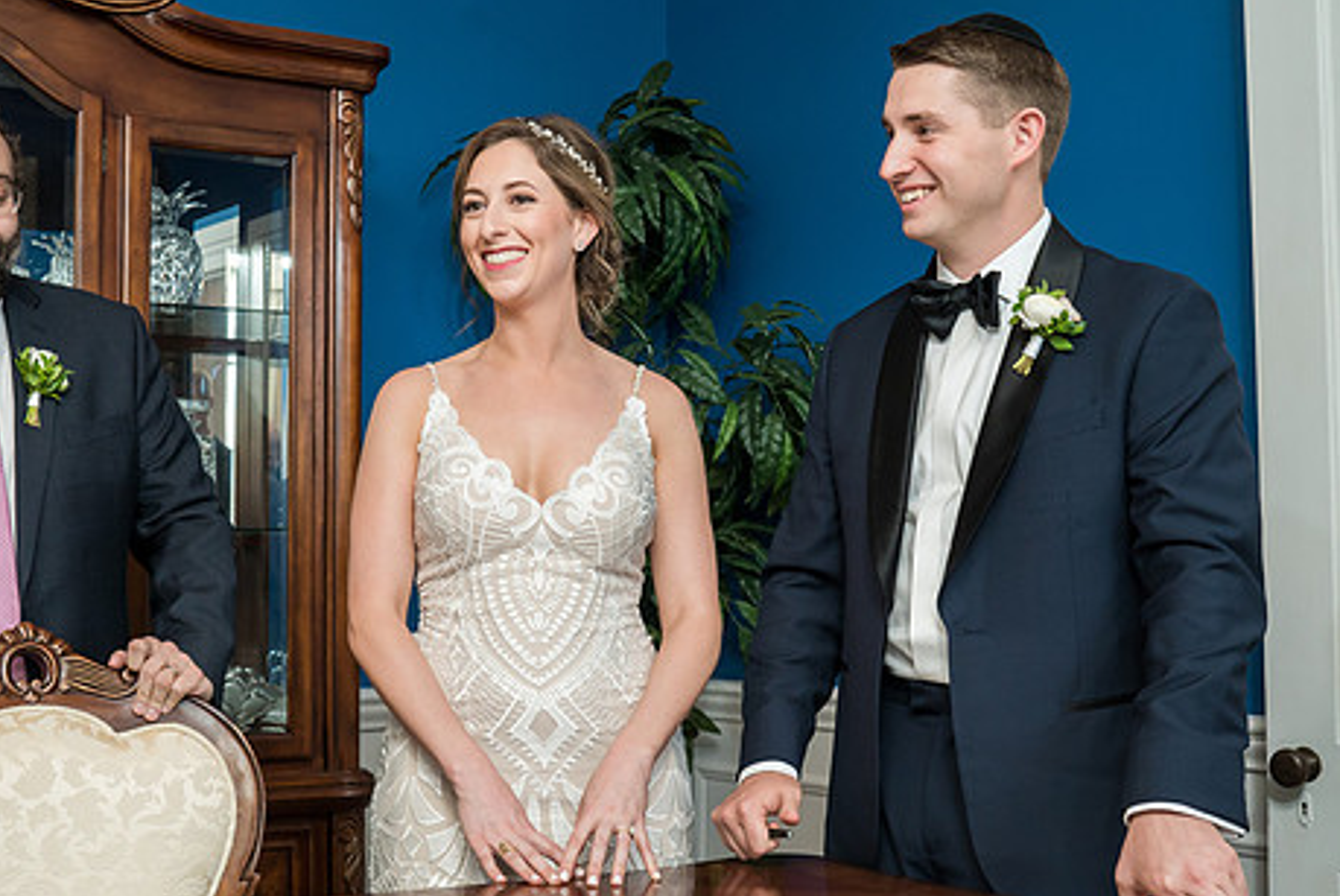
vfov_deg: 27.6
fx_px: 1826
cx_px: 502
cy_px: 499
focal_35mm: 49
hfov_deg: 40.0
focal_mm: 35
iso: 1600
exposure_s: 1/200
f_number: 5.6
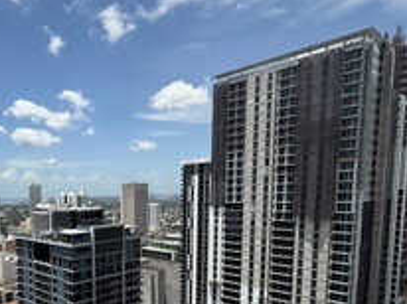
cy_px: 231
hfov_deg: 54.1
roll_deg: +1.3
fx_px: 341
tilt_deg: -6.2
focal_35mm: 29
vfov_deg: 46.3
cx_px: 42
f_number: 2.2
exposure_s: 1/3125
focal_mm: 2.22
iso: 50
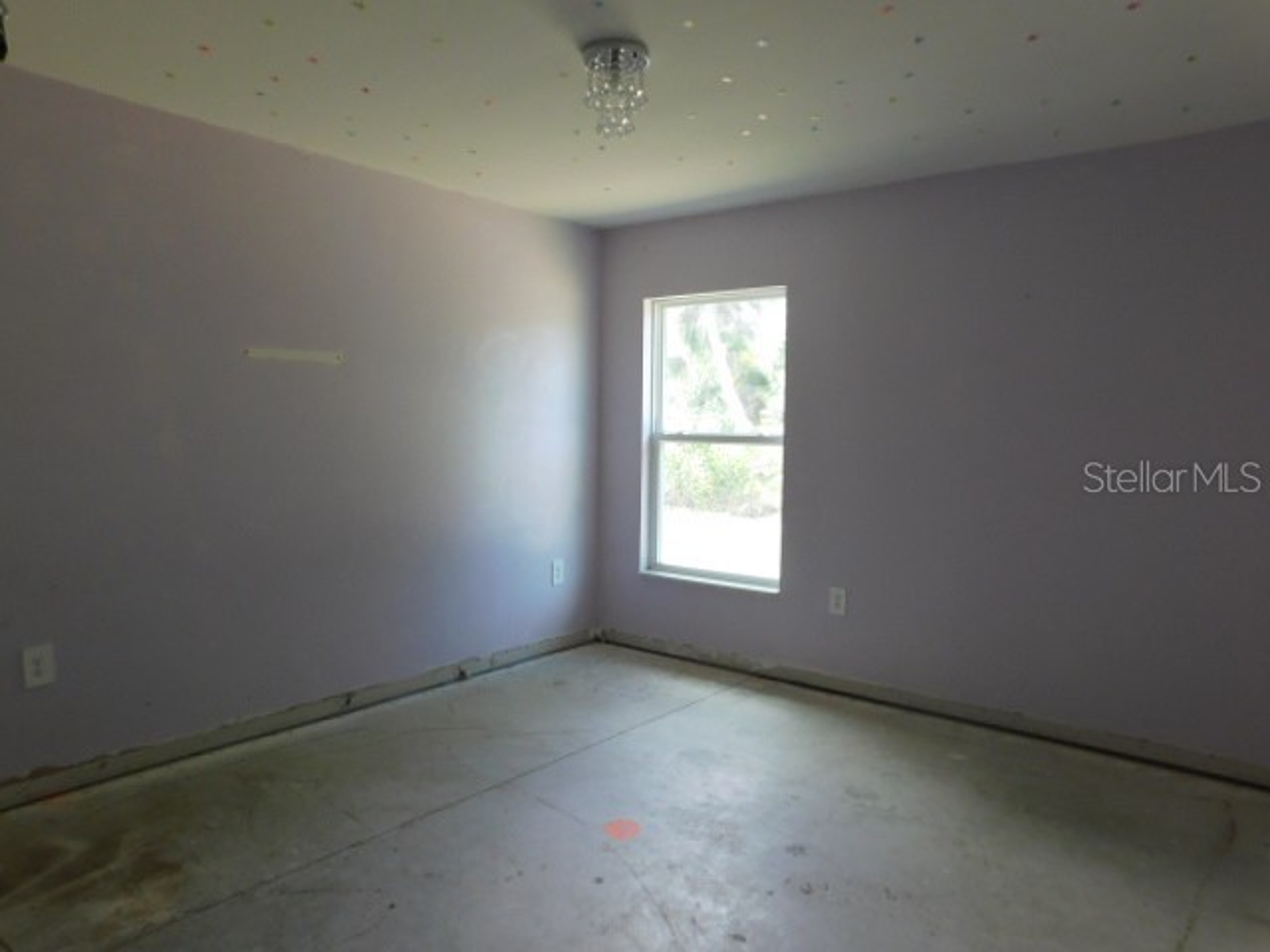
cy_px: 476
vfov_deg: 58.9
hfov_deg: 73.9
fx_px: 844
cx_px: 635
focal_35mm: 23
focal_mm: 4
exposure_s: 1/30
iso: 125
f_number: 3
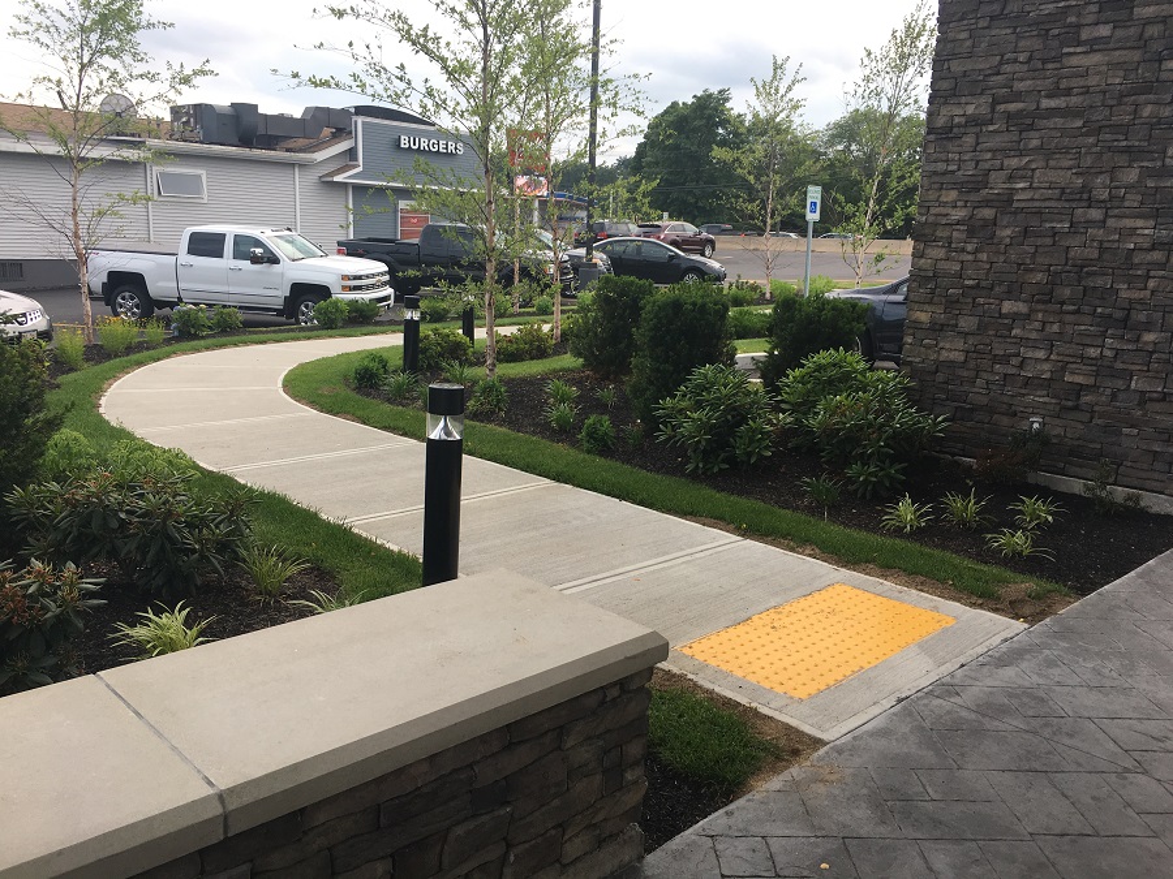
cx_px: 586
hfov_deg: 61.7
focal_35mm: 29
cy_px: 440
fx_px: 983
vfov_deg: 48.2
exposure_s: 1/460
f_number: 2.2
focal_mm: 4.15
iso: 25
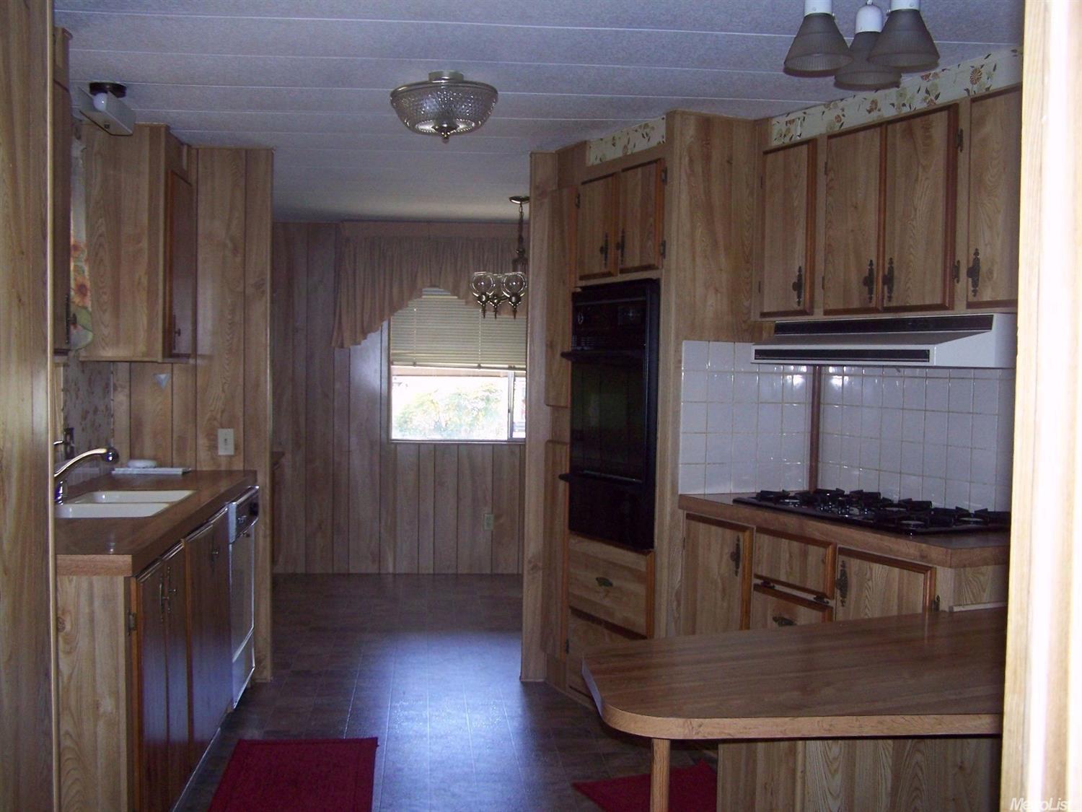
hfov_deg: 49.0
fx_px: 1188
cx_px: 541
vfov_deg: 37.7
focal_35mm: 38
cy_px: 406
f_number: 2.8
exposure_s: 1/60
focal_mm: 6.3
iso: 160
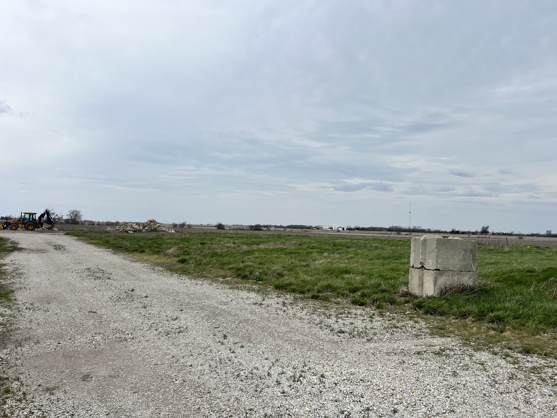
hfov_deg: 67.3
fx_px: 418
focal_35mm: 26
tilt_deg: +1.2
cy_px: 209
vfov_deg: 53.1
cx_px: 278
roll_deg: -2.1
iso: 50
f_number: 1.5
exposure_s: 1/9434
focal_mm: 5.7
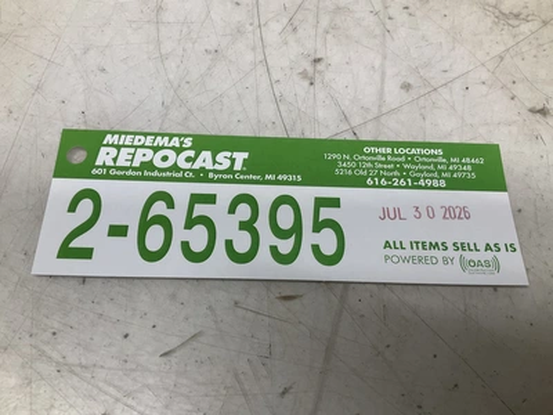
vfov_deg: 48.2
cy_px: 208
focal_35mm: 29
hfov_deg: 61.7
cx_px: 276
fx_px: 463
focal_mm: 3
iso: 32
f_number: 1.8
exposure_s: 1/120
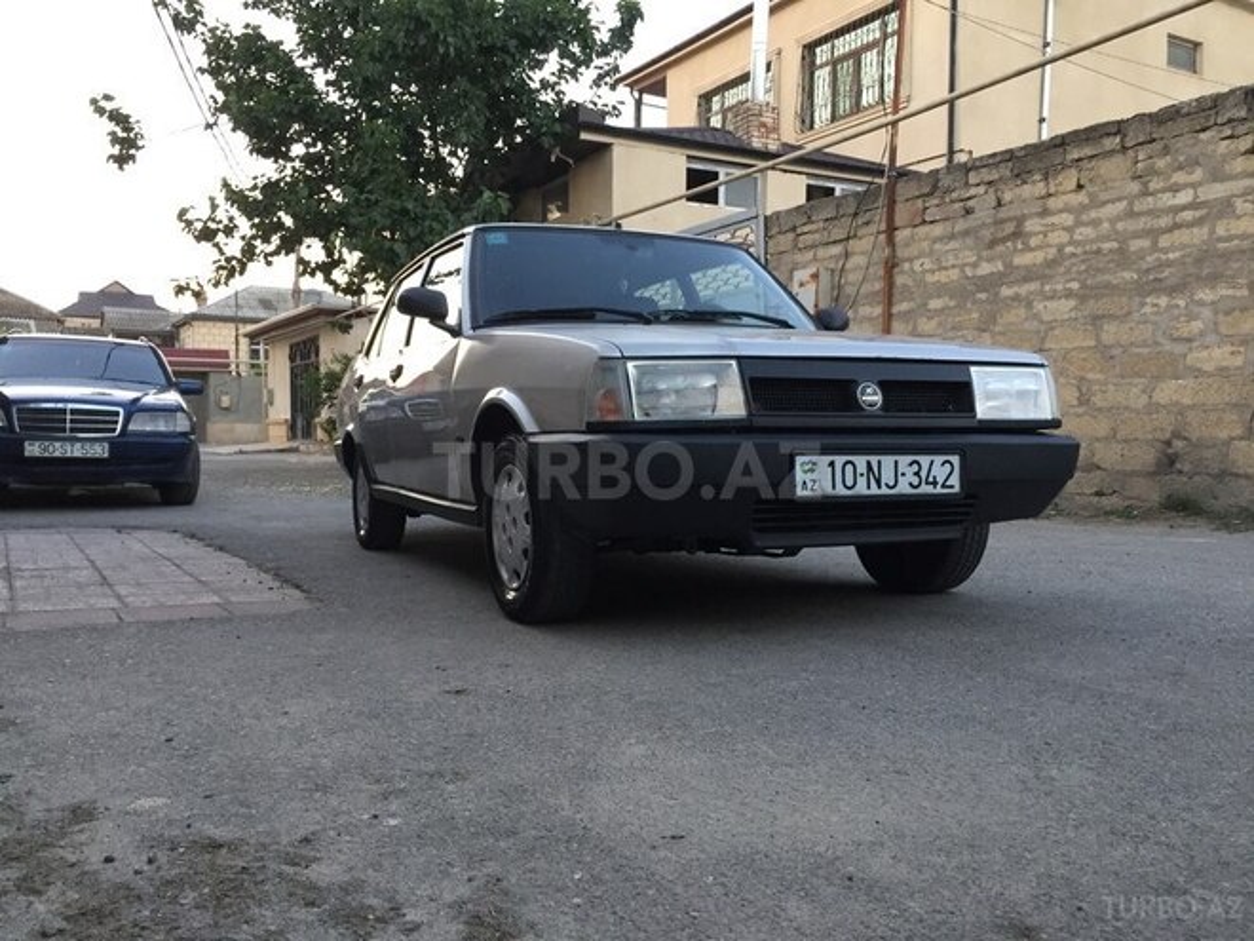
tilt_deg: -2.9
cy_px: 470
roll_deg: -0.2
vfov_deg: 48.2
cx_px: 627
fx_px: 1051
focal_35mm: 29
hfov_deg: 61.7
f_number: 2.2
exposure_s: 1/33
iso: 64
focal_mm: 4.15
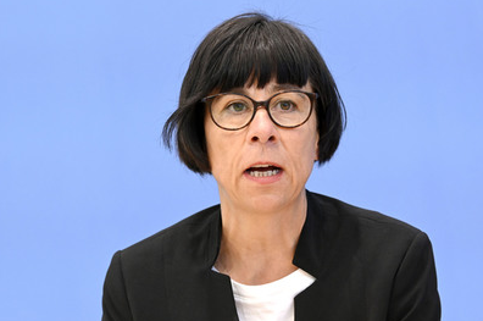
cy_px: 178
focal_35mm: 139
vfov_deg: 9.8
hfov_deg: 14.8
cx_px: 263
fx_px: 1863
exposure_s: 1/500
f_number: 5
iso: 4000
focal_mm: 122
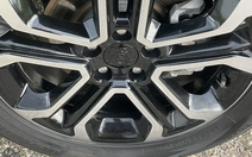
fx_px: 398
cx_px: 115
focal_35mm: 58
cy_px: 13
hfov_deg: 35.1
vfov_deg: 21.8
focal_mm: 3
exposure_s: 1/60
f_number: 1.8
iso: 80
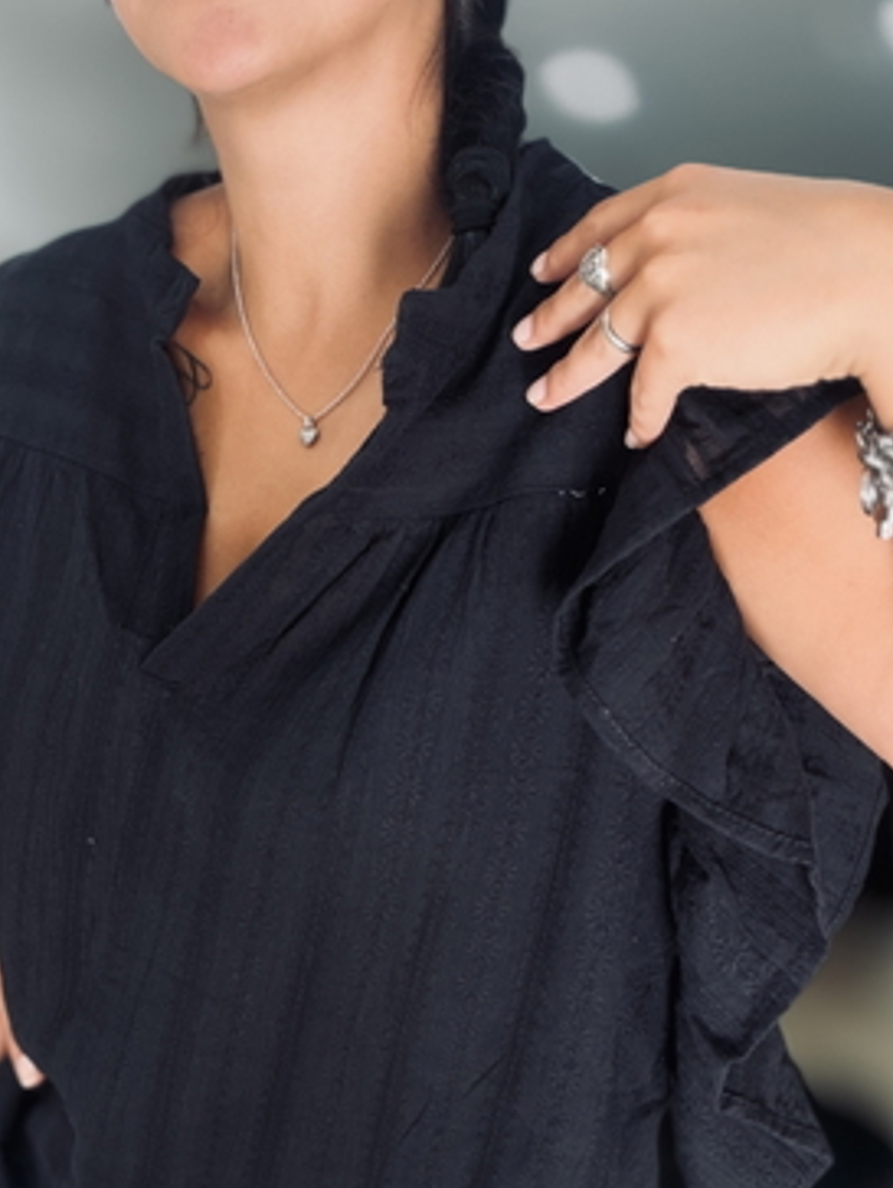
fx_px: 1511
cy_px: 764
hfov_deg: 32.6
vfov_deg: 42.5
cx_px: 285
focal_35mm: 44
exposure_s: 1/121
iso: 40
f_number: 1.9
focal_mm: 2.71
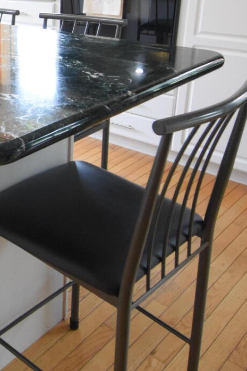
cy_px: 97
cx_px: -44
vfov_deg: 44.1
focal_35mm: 43
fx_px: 443
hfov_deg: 27.6
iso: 1800
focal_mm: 10
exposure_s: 1/125
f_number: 4.5
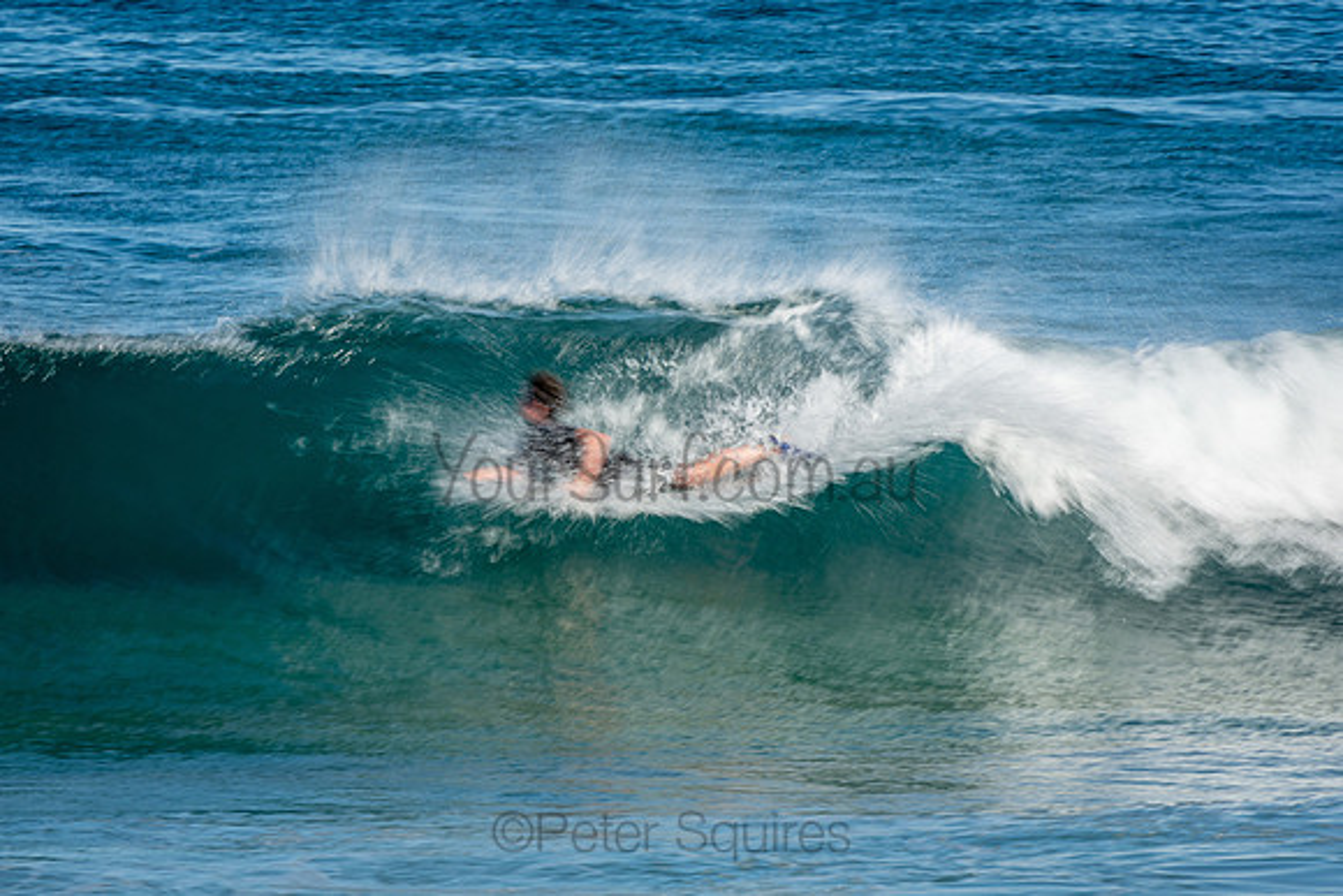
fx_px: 22388
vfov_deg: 2.3
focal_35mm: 600
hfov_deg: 3.4
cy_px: 448
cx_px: 672
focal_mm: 400
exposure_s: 1/25
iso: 100
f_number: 22
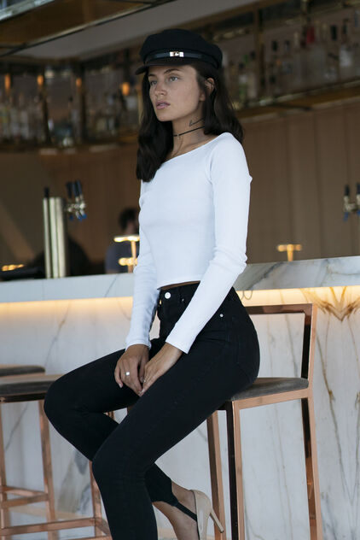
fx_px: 1229
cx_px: 180
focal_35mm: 82
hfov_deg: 16.7
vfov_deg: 24.8
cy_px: 270
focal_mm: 55
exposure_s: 1/4000
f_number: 1.8
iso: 400
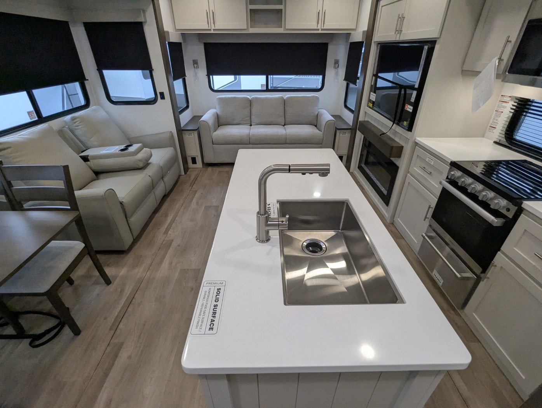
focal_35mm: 16
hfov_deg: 94.4
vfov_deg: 78.2
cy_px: 204
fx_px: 251
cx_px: 271
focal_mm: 2.35
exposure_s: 1/184
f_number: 2.2
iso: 342
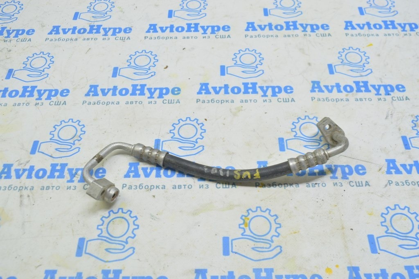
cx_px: 210
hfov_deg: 55.1
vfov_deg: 38.3
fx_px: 401
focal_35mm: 34
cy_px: 140
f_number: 5.6
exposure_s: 1/20
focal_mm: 23
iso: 400
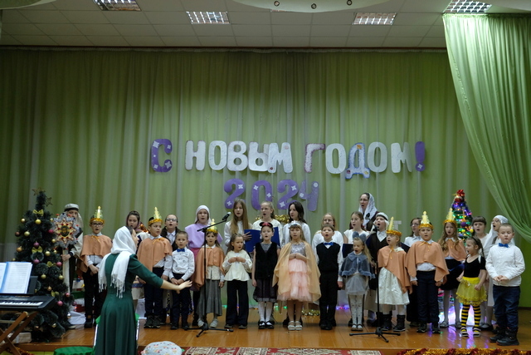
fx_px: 620
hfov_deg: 46.4
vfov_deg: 31.9
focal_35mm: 42
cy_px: 178
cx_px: 266
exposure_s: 1/40
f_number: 3.2
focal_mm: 27.7
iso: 800
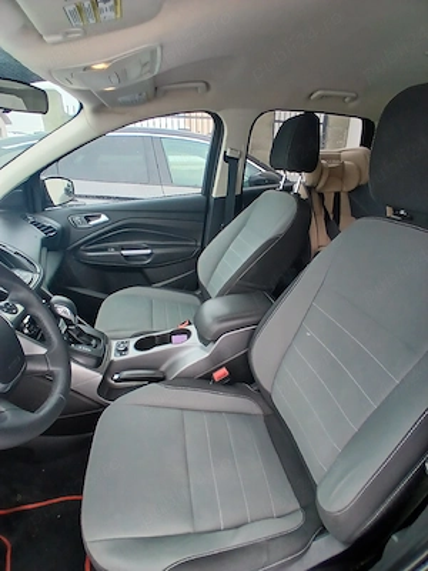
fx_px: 280
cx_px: 214
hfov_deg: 74.7
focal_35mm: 17
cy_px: 286
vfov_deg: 91.0
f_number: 2.2
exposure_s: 1/100
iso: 100
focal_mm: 1.4
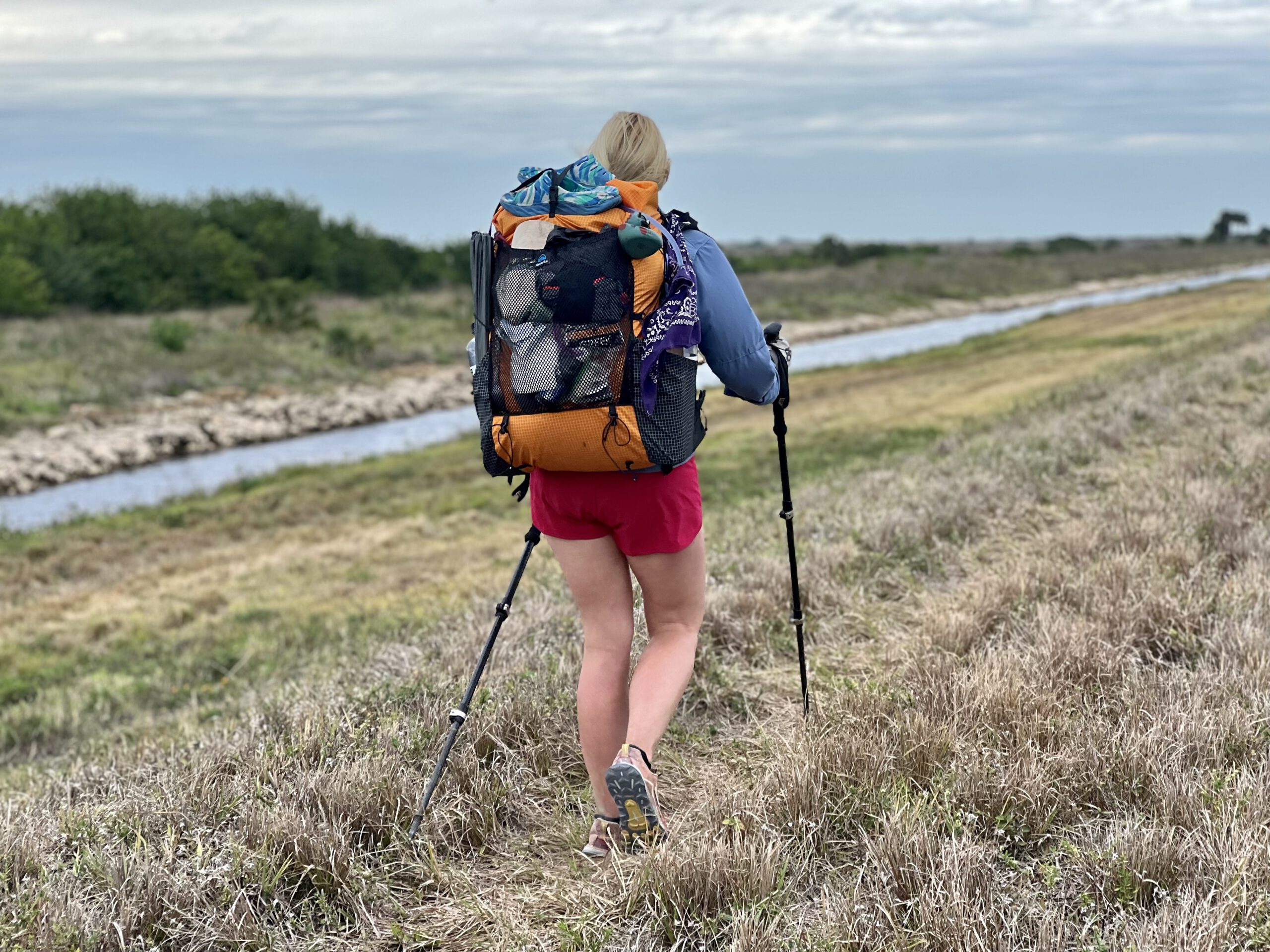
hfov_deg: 25.3
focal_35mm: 77
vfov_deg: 19.1
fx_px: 2825
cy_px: 476
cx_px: 635
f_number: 2.8
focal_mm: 9
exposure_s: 1/161
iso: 32
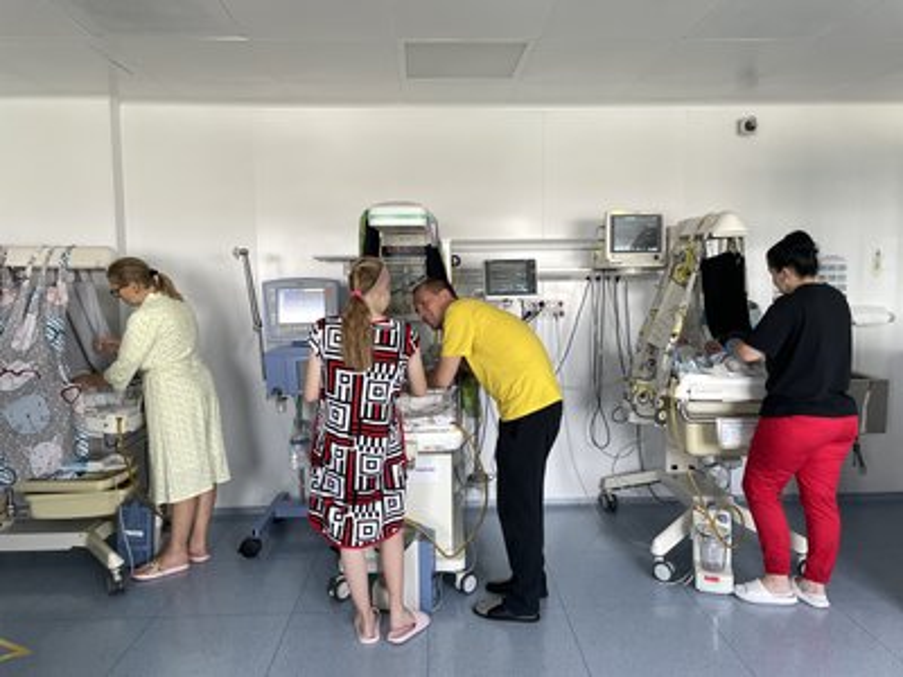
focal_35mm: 26
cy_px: 338
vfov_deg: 53.1
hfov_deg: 67.3
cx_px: 452
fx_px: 678
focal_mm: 4.2
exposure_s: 1/111
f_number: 1.6
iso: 125
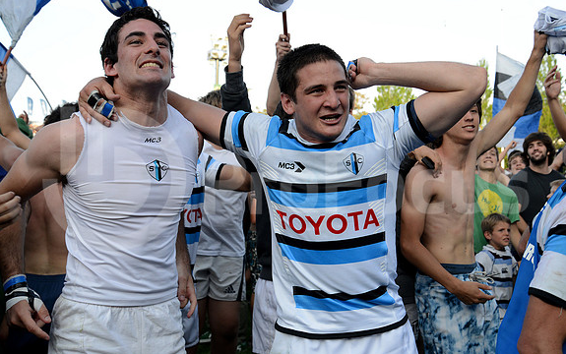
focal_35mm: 37
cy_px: 180
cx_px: 283
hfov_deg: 52.7
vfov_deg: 34.5
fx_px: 571
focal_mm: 36
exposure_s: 1/500
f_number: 5.6
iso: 640
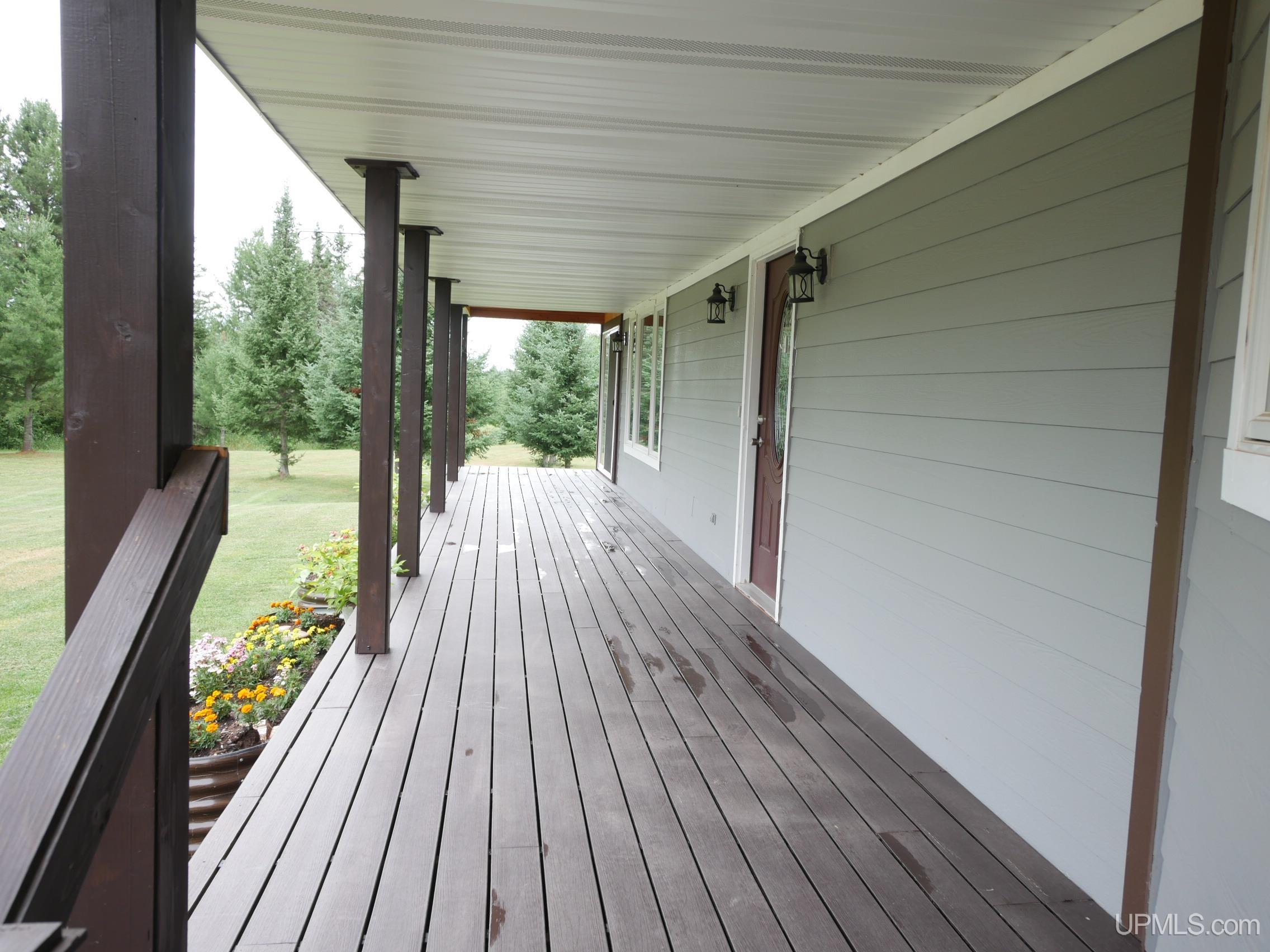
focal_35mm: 26
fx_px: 954
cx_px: 635
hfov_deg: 67.3
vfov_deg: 53.1
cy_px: 476
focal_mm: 13
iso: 200
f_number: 4.5
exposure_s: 1/125
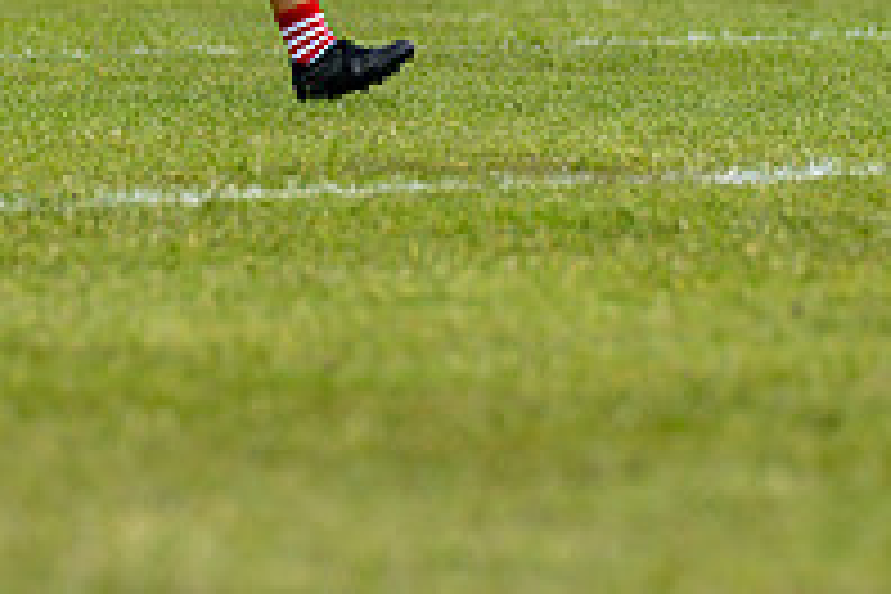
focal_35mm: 571
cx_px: 369
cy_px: -227
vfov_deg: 2.4
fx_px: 14131
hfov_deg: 3.6
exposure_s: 1/6400
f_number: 2.8
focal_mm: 195
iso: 280
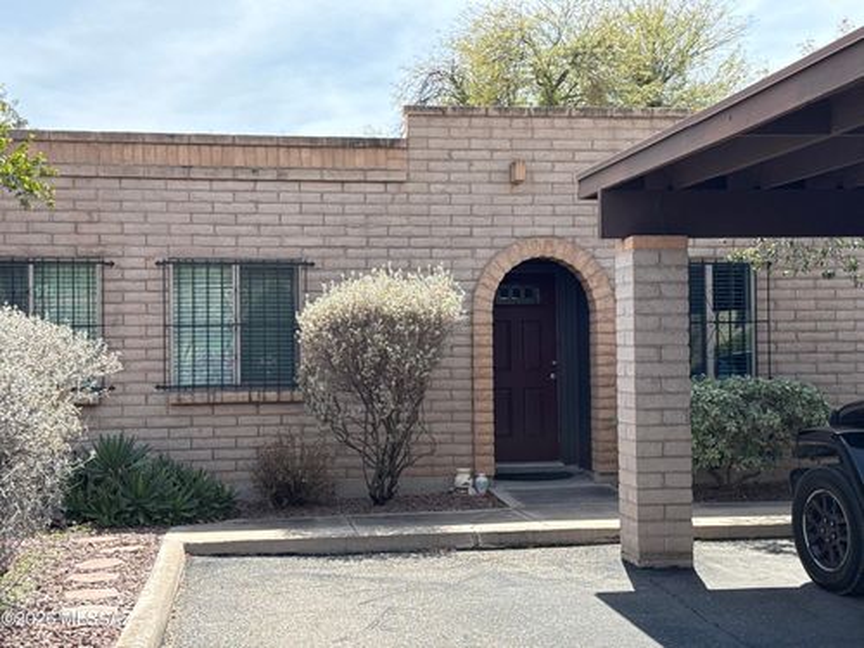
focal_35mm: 48
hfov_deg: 39.7
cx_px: 432
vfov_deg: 30.3
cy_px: 324
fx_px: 1198
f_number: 1.78
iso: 80
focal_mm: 6.76
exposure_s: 1/2033
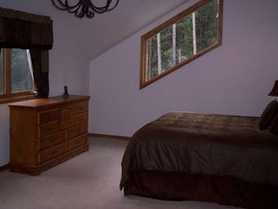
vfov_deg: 30.9
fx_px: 378
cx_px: 141
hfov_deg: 40.4
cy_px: 89
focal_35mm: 47
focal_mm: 8
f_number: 2.8
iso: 140
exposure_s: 1/60
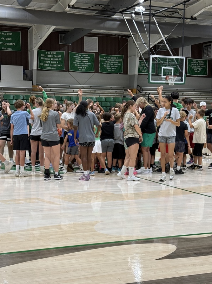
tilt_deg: -3.5
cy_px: 159
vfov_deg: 31.7
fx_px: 498
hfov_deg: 24.0
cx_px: 107
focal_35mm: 61
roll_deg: -0.4
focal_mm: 6.76
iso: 100
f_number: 1.78
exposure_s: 1/105
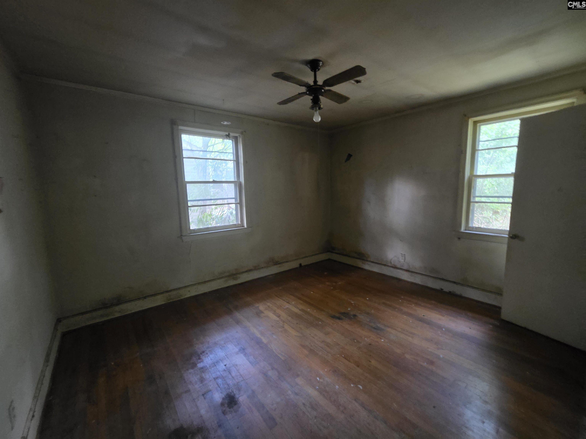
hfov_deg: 106.2
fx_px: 220
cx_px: 293
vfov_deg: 89.9
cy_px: 220
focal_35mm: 13
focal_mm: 2.2
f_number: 2.2
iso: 1600
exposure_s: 1/24
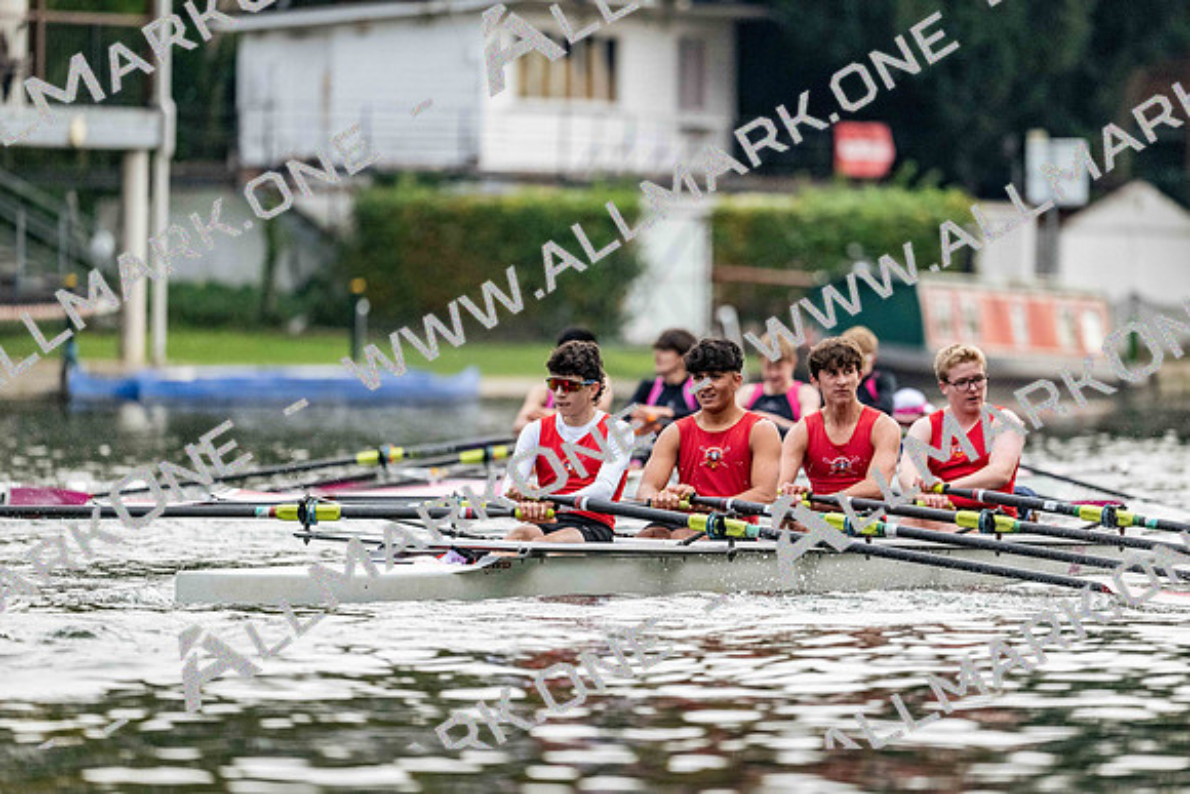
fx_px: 13225
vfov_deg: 3.4
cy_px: 397
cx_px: 595
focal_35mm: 400
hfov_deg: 5.2
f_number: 4.5
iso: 4500
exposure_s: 1/2500
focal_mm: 400
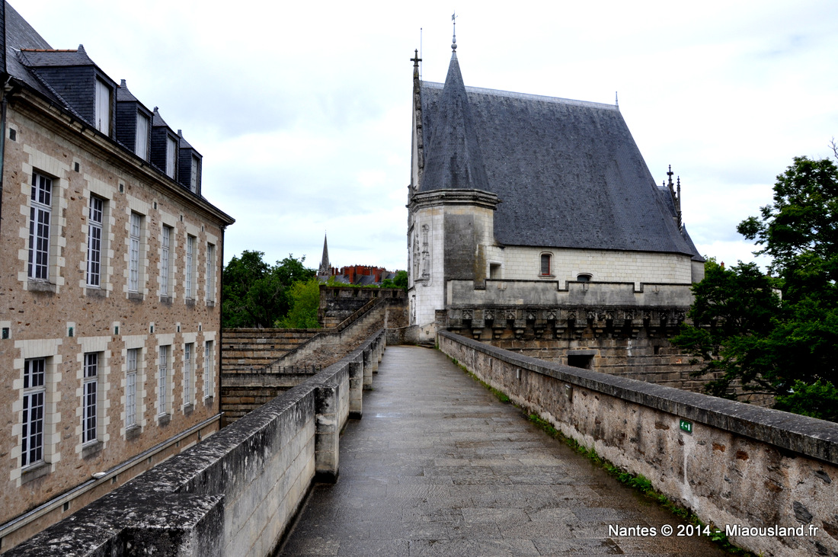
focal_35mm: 27
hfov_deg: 67.4
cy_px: 278
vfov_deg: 47.8
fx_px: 628
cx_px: 419
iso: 200
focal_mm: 18
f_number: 13
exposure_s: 1/160
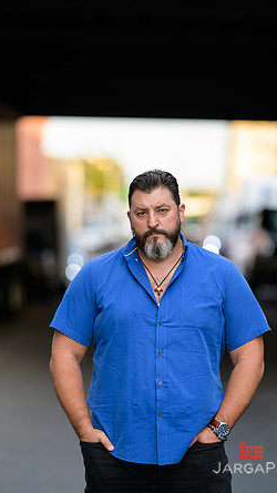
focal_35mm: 143
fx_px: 1869
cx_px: 152
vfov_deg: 15.0
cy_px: 248
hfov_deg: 8.5
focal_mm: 135
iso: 200
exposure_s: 1/320
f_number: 2
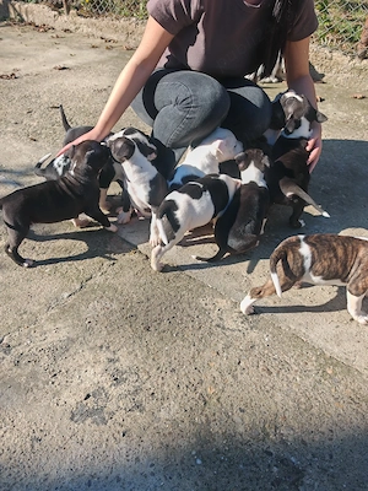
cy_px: 246
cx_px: 184
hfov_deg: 51.4
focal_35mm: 27
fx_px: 383
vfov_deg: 65.3
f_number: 2
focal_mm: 6.83
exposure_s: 1/909
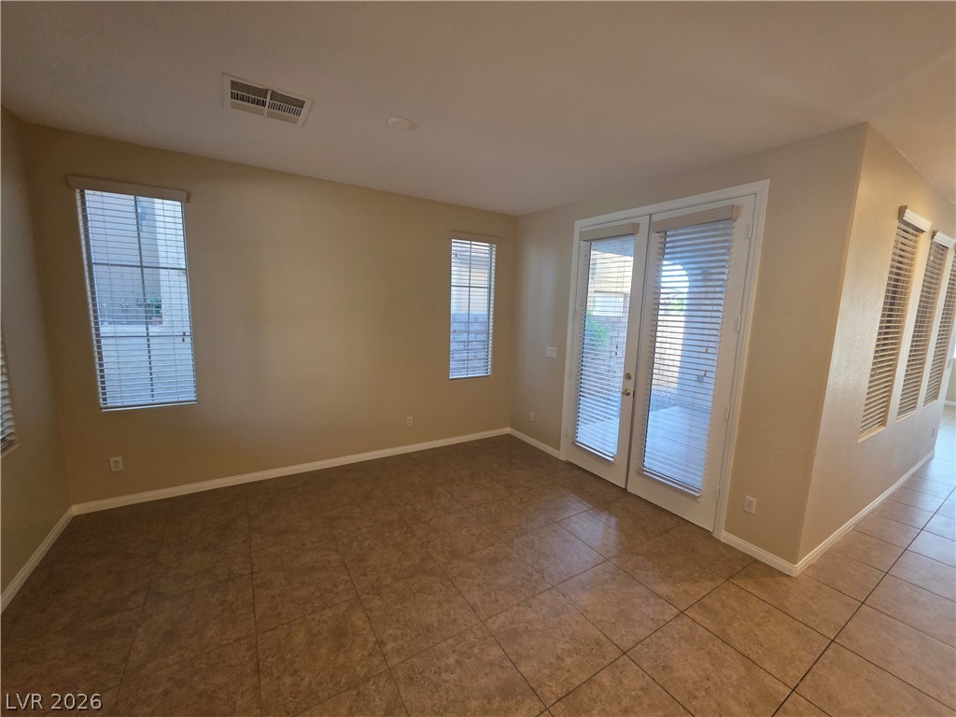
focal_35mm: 13
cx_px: 478
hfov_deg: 106.2
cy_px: 358
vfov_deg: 89.9
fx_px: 359
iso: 200
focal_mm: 2.2
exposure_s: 1/120
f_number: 1.9
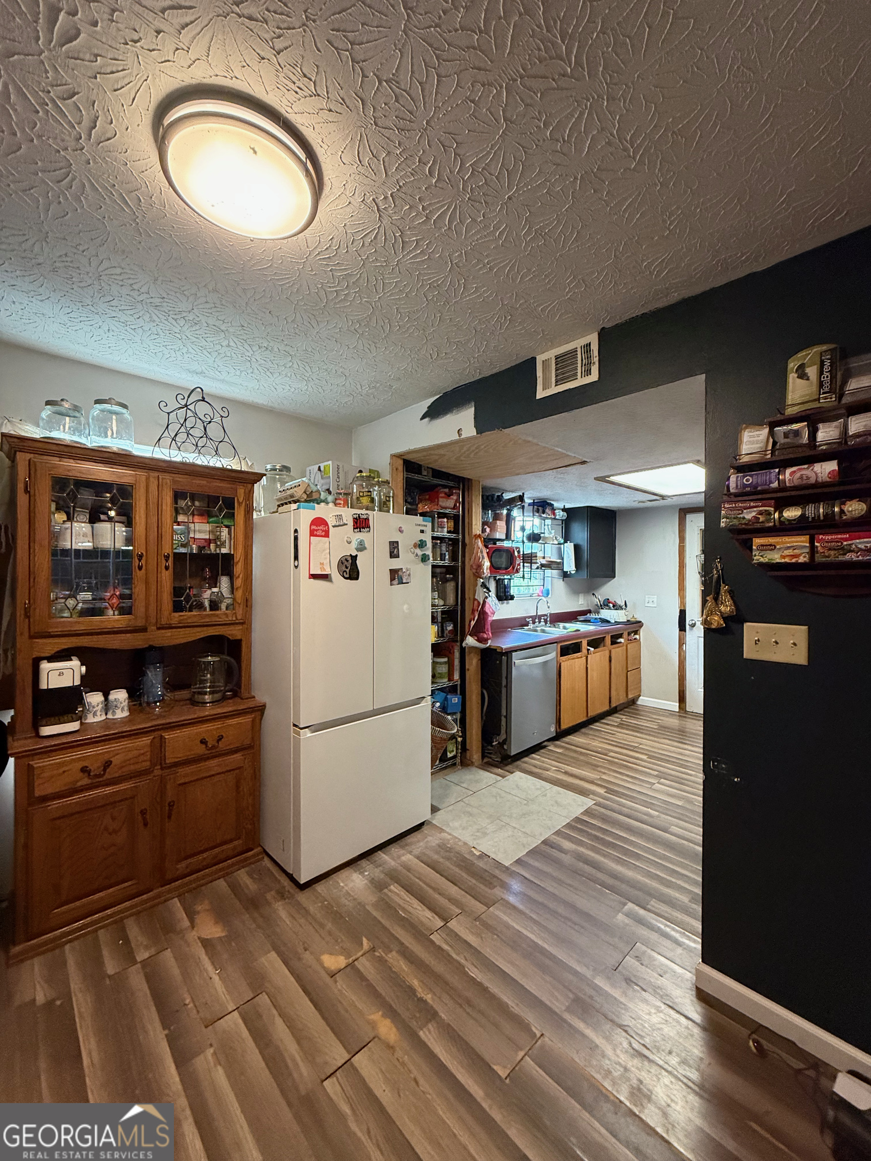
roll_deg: +0.9
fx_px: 470
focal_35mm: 14
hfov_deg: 85.7
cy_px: 580
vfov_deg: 102.1
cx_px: 436
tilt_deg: -0.4
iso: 400
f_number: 2.2
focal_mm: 2.22
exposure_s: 1/60
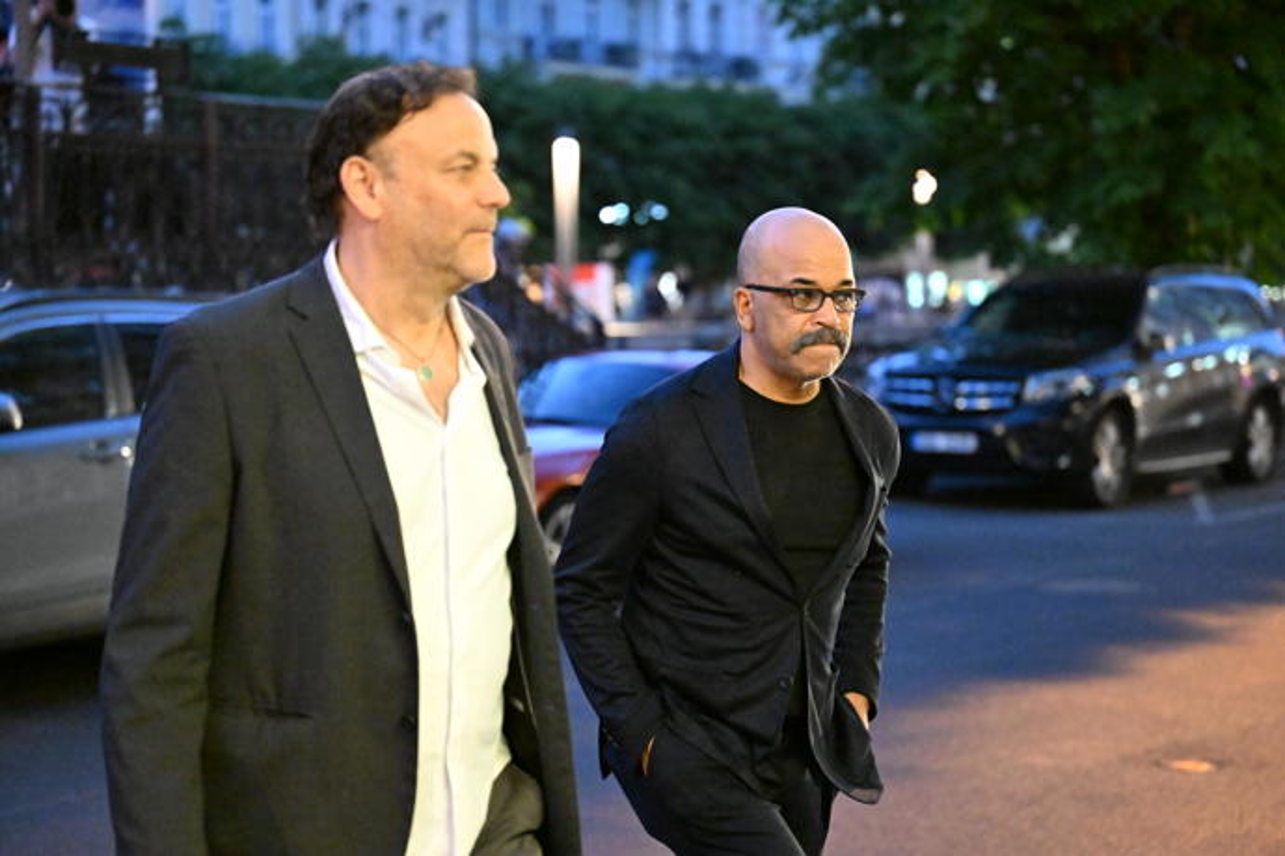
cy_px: 428
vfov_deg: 19.5
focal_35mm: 70
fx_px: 2498
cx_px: 642
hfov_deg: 28.8
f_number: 2.8
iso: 25600
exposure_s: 1/160
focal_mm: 70
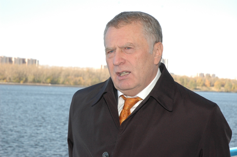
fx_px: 592
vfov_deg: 15.2
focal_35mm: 90
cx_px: 118
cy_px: 78
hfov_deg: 22.6
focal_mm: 60
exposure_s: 1/320
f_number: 9
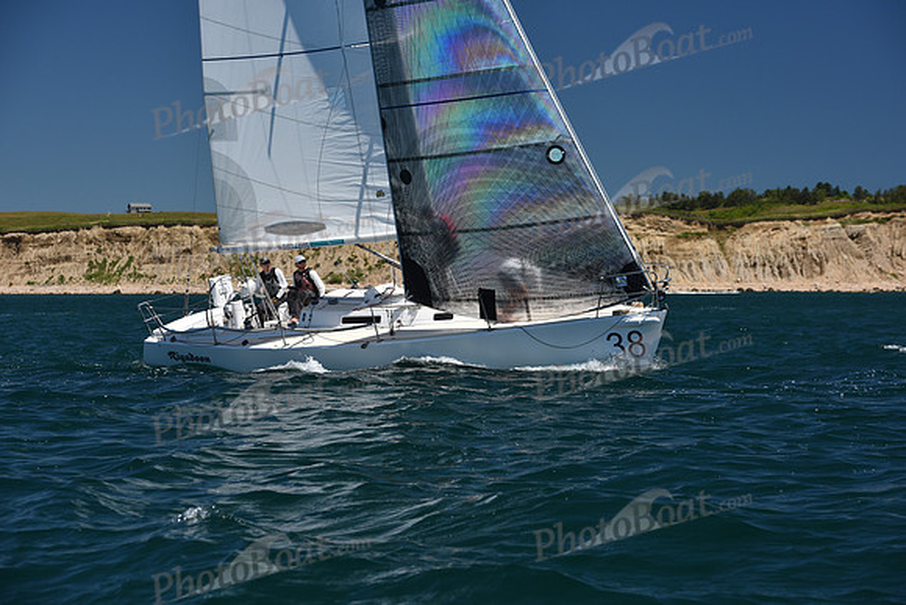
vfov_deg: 14.4
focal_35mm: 95
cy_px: 302
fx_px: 2391
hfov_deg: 21.5
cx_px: 453
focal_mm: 95
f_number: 6.3
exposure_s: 1/800
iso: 250
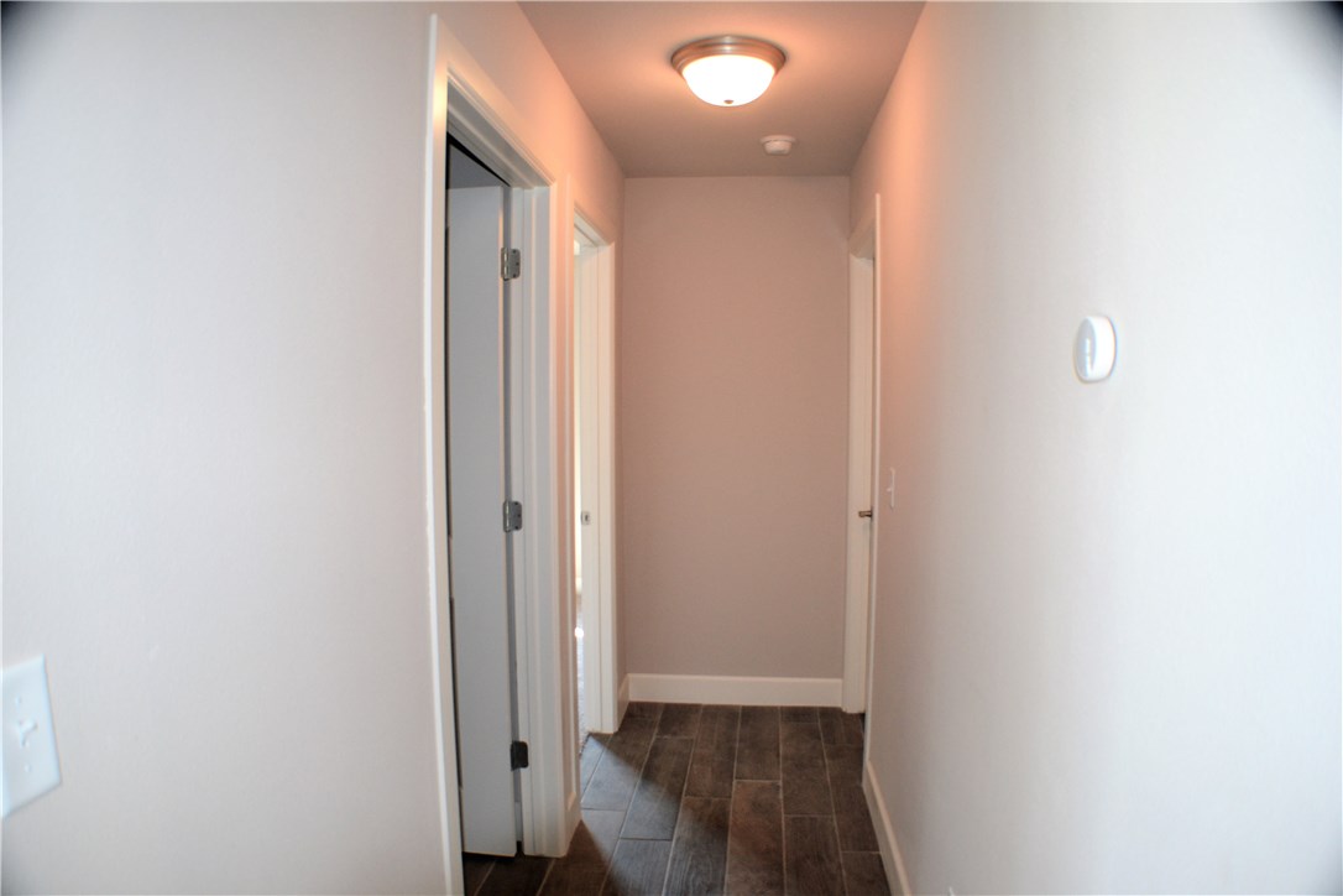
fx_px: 1119
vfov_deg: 43.6
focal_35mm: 30
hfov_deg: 61.9
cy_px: 448
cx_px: 672
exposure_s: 1/60
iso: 640
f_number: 3.8
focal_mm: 20
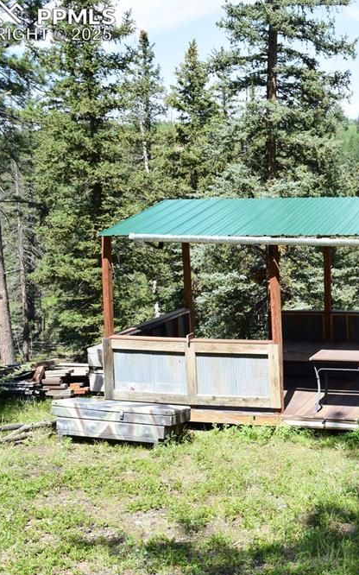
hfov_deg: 25.6
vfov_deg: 42.7
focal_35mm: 47
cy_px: 288
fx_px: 736
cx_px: 384
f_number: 10
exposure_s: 1/320
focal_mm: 20
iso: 400
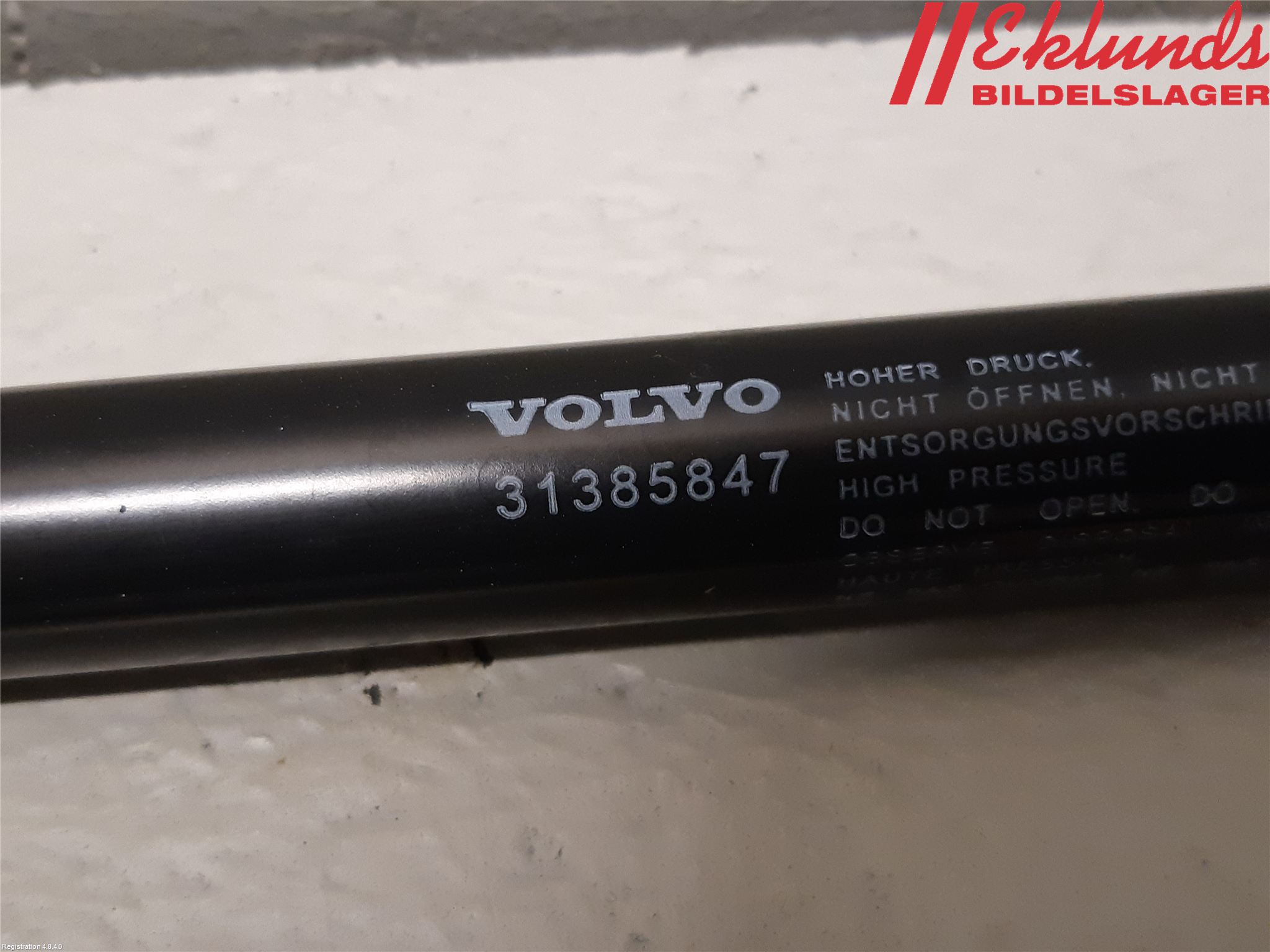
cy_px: 476
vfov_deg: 53.1
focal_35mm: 26
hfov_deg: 67.3
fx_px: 954
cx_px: 635
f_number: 1.7
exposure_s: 1/50
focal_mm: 3.93
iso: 250
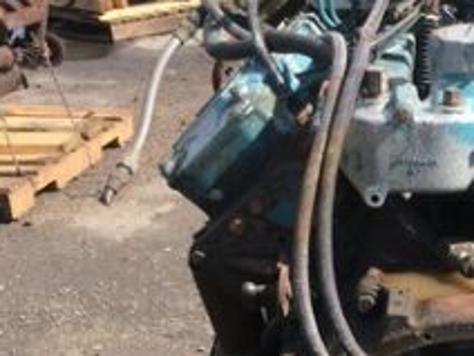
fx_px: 1123
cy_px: 352
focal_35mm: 82
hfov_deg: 22.8
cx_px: 483
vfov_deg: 17.6
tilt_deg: -22.8
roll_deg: +0.2
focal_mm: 4.15
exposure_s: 1/686
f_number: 2.2
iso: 25
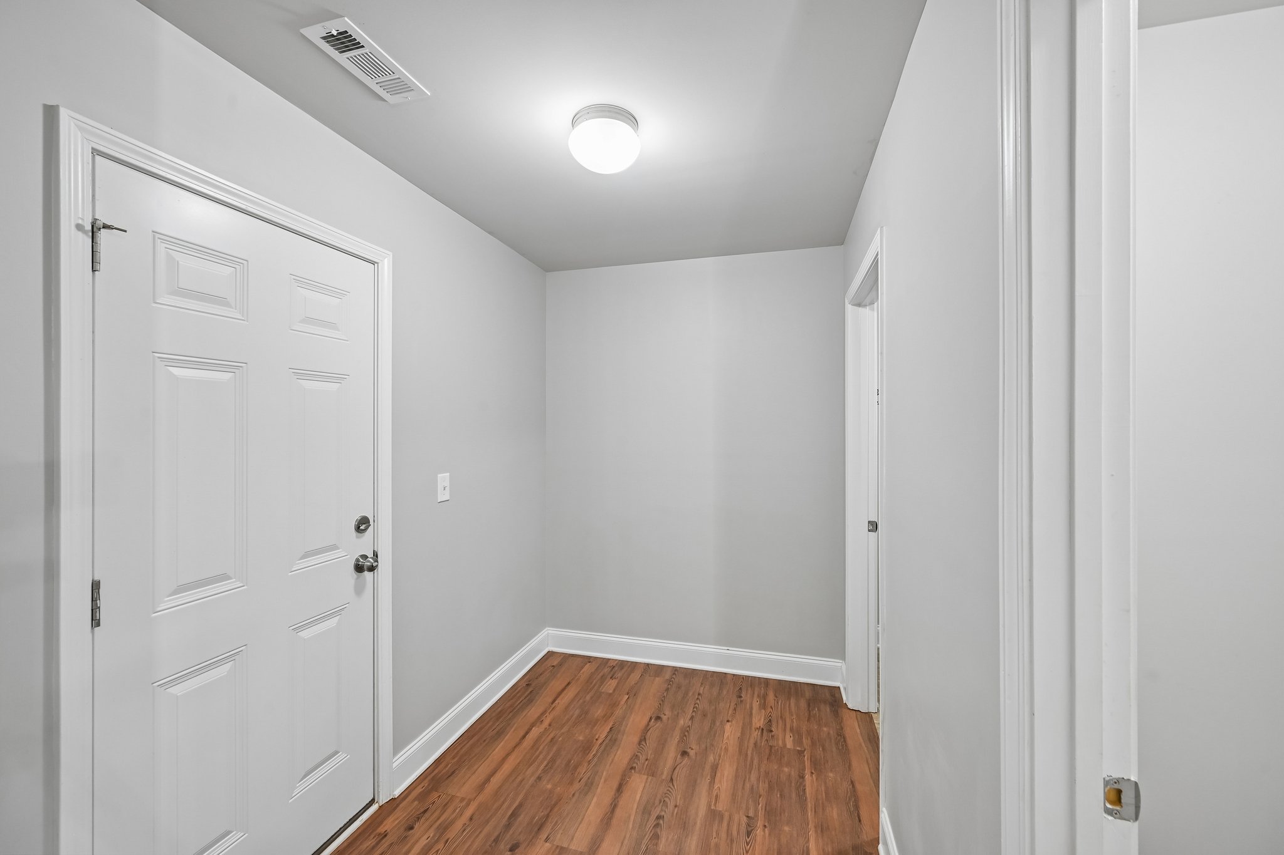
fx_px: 499
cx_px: 642
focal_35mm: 14
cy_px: 428
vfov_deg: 81.2
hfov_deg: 104.3
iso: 720
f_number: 8
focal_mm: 14
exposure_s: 1/15
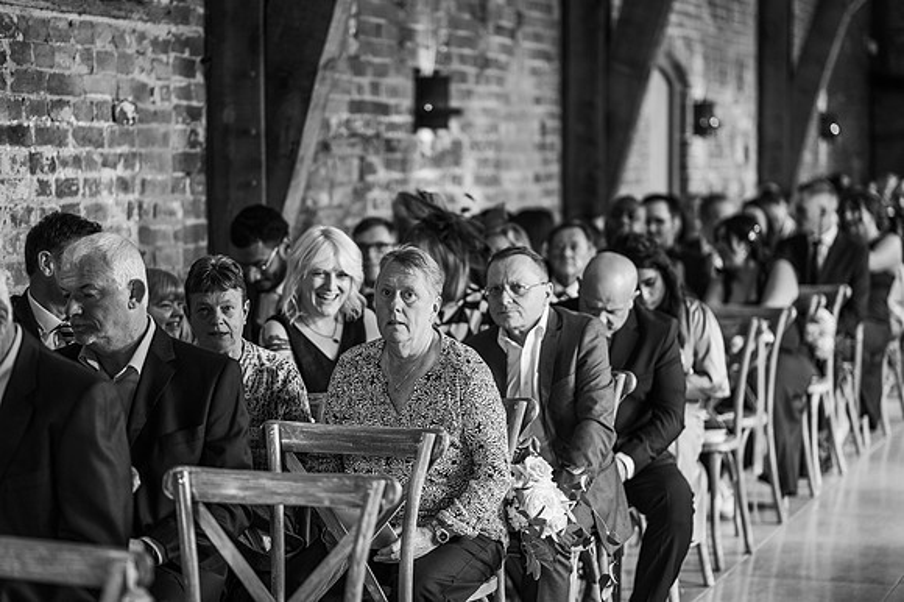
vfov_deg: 16.1
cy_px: 301
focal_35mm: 85
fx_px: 2133
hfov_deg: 23.9
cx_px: 452
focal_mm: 85
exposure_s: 1/200
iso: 560
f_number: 1.8
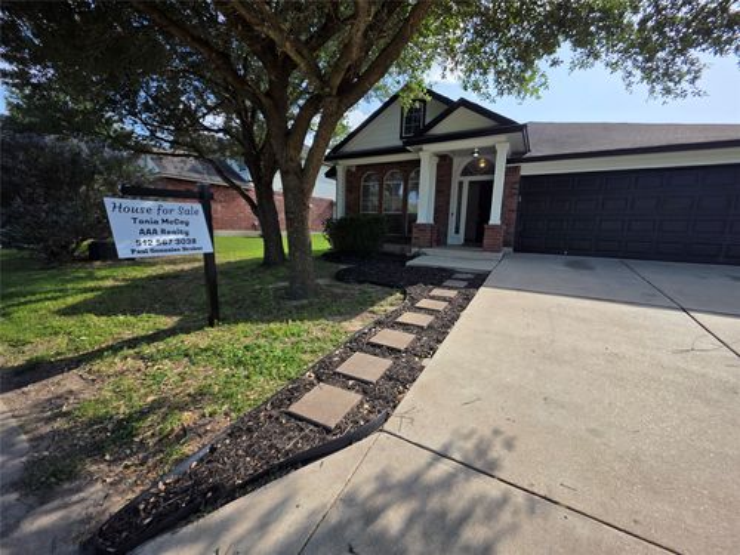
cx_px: 370
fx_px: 278
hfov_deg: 106.2
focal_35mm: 13
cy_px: 278
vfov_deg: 89.9
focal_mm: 2.2
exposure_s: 1/1584
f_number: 1.9
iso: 40
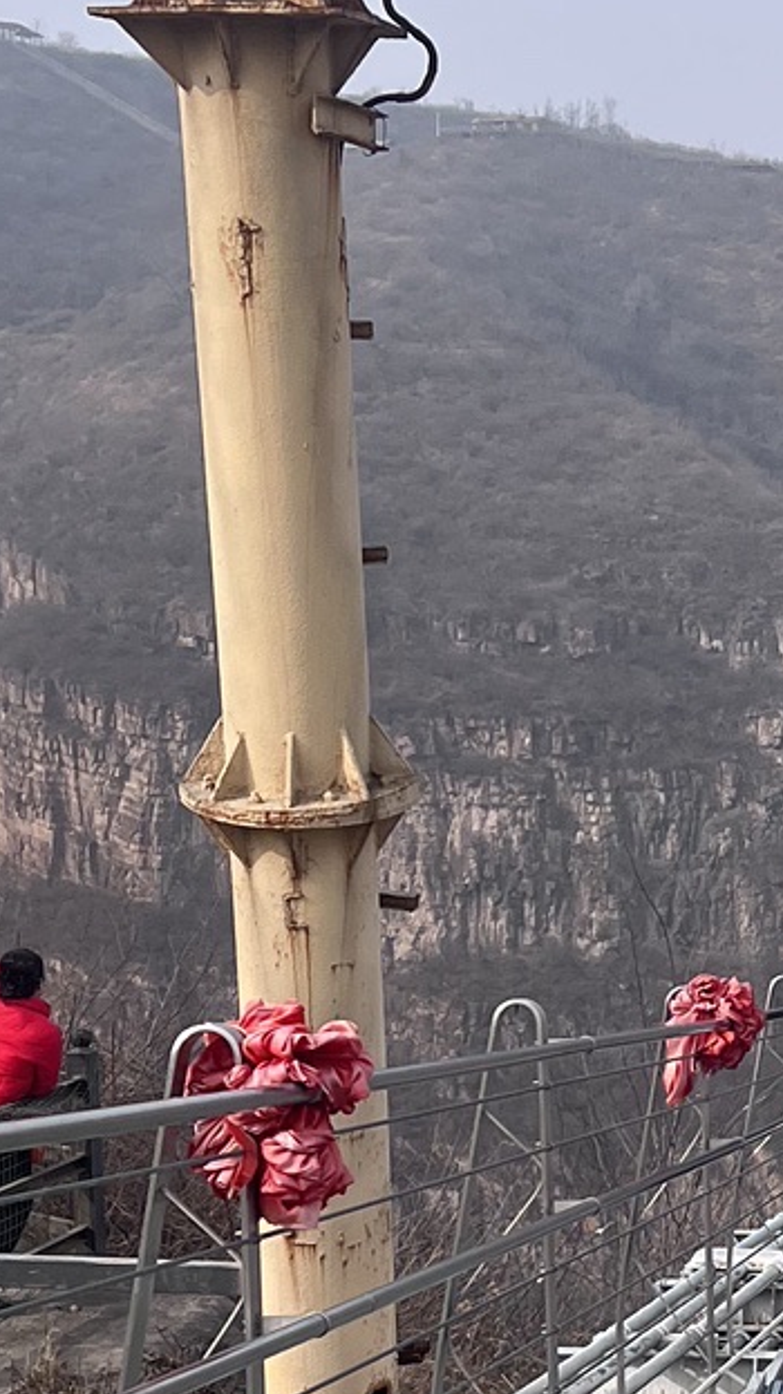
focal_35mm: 91
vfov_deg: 23.2
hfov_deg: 12.8
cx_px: 1056
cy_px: 1016
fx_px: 3362
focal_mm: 5.7
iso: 50
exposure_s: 1/4630
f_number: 1.5
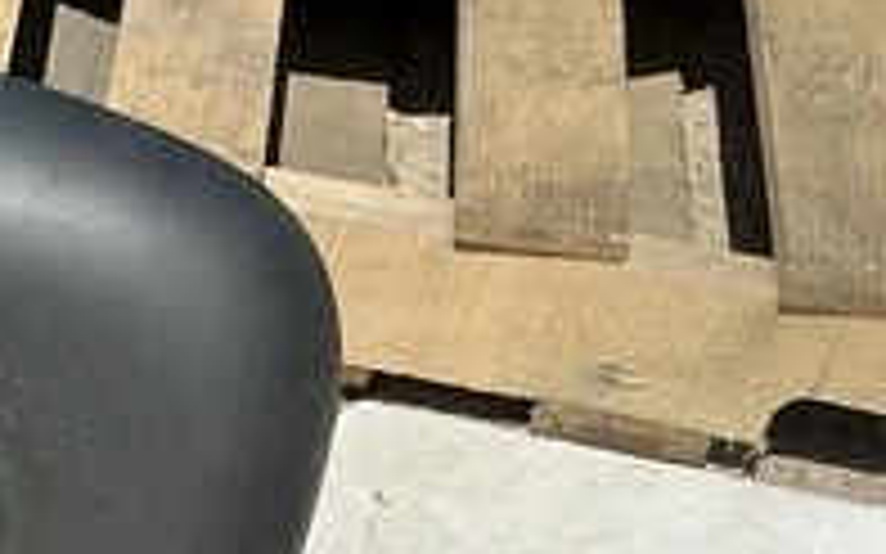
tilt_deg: -52.9
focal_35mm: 113
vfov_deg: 10.7
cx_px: -630
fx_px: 2728
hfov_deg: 16.1
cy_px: 1070
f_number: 1.8
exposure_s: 1/1786
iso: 25
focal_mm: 3
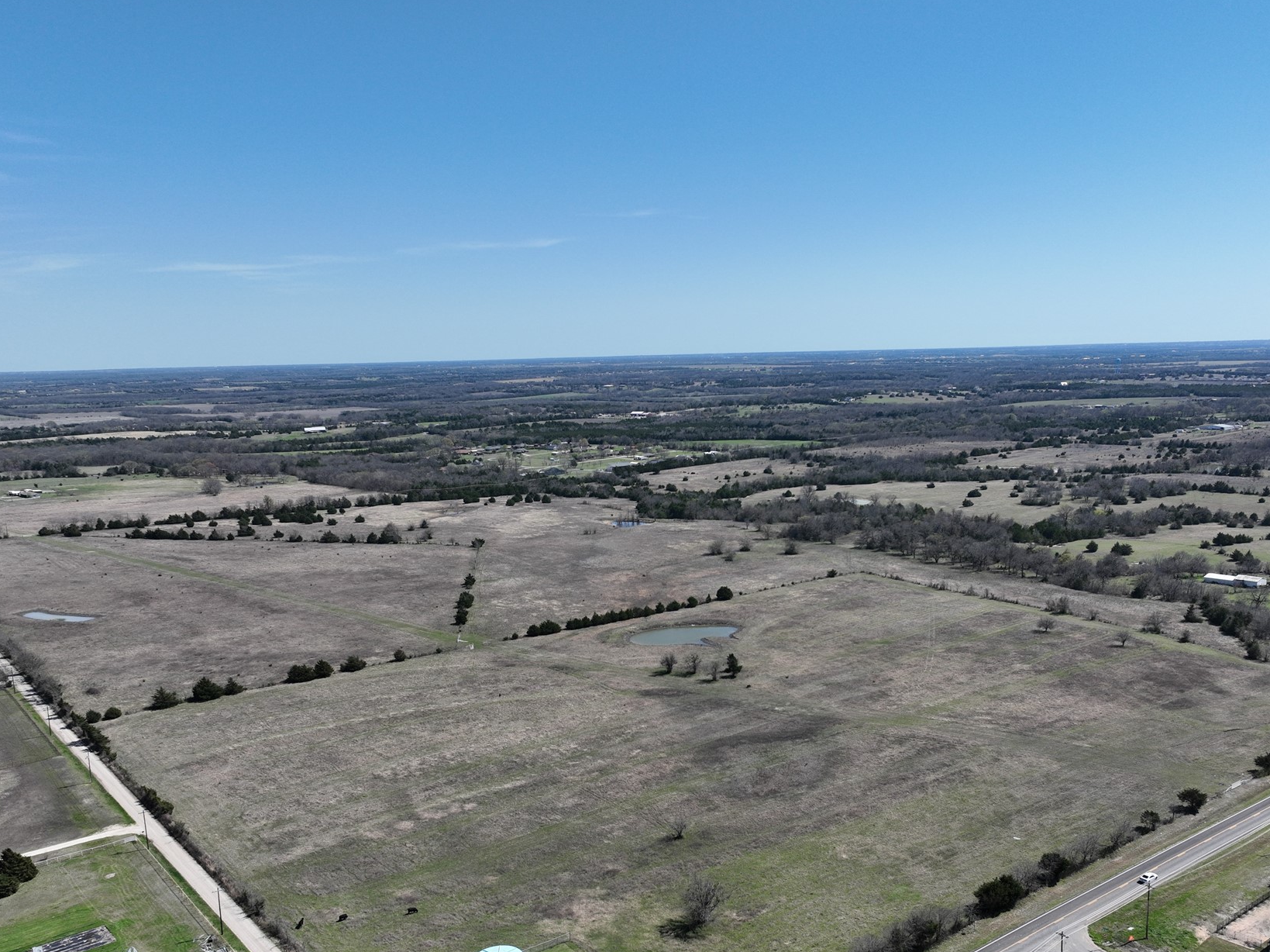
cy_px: 574
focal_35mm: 30
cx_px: 665
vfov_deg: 46.5
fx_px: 1100
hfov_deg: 60.0
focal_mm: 12.29
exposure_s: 1/2000
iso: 110
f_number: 2.8
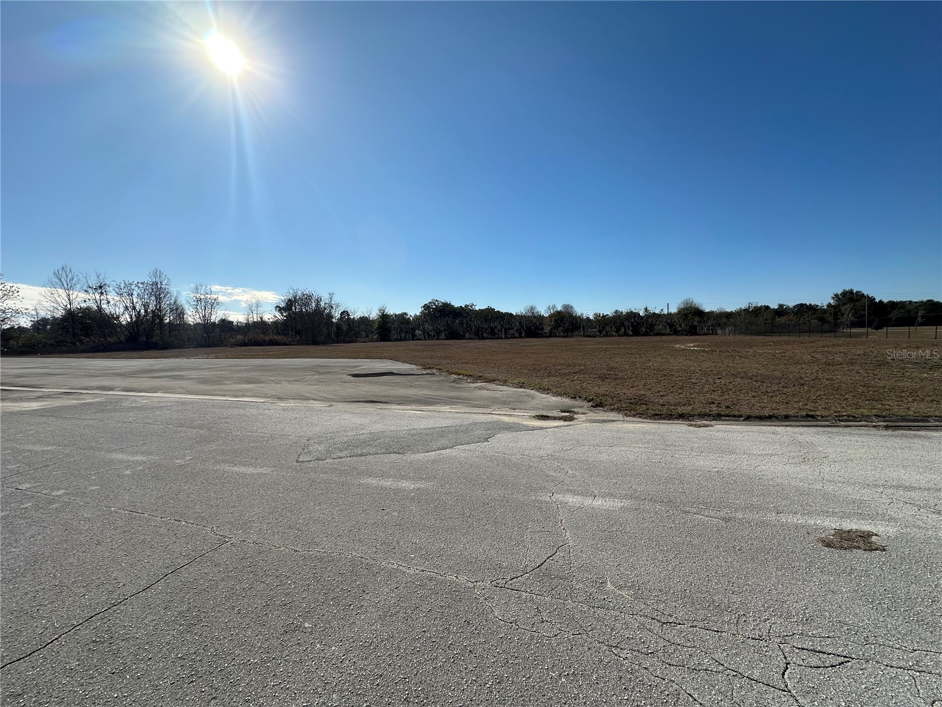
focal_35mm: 14
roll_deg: +1.5
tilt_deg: -2.6
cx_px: 471
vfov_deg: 85.7
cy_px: 354
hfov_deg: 102.1
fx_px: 381
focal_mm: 2.22
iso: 50
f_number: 2.2
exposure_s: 1/3861
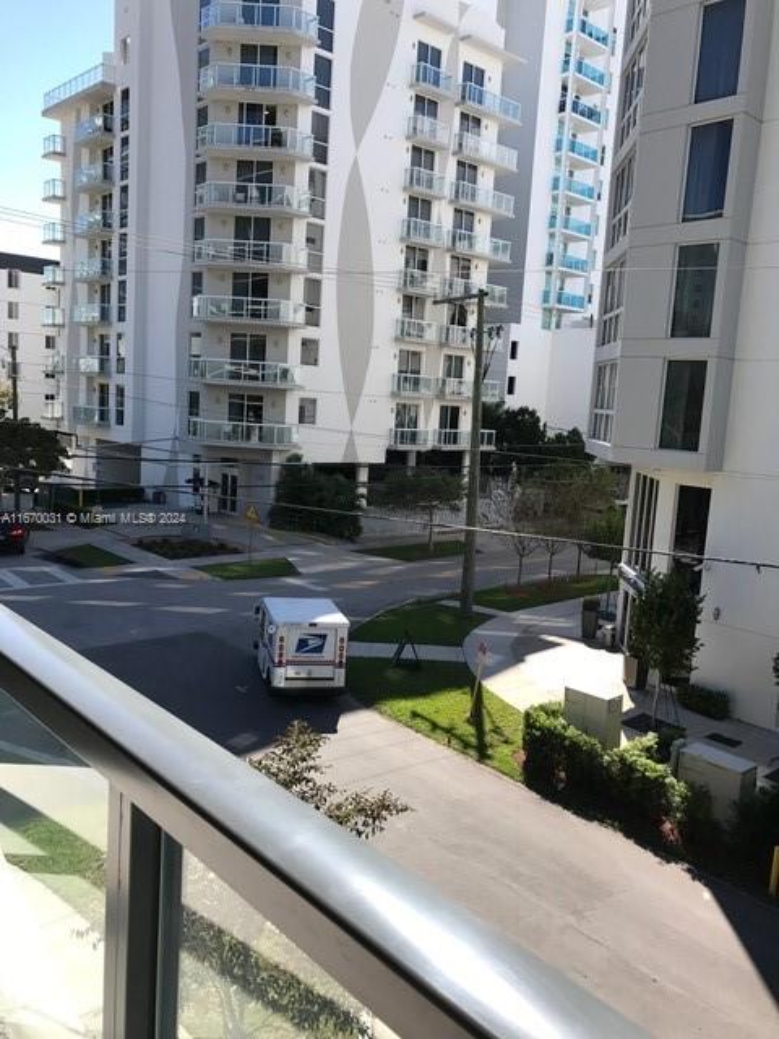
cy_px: 520
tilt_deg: -8.1
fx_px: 840
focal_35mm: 28
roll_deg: -4.3
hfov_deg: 49.7
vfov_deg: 63.4
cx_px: 390
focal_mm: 3.99
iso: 20
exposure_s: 1/1227
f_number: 1.8
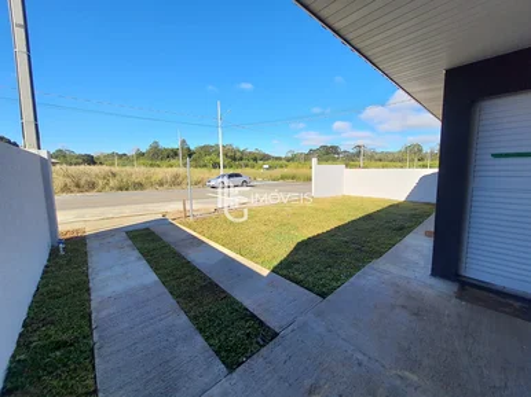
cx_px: 266
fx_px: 199
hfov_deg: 106.2
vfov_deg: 89.9
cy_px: 198
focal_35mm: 13
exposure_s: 1/718
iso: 50
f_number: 2.2
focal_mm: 1.74
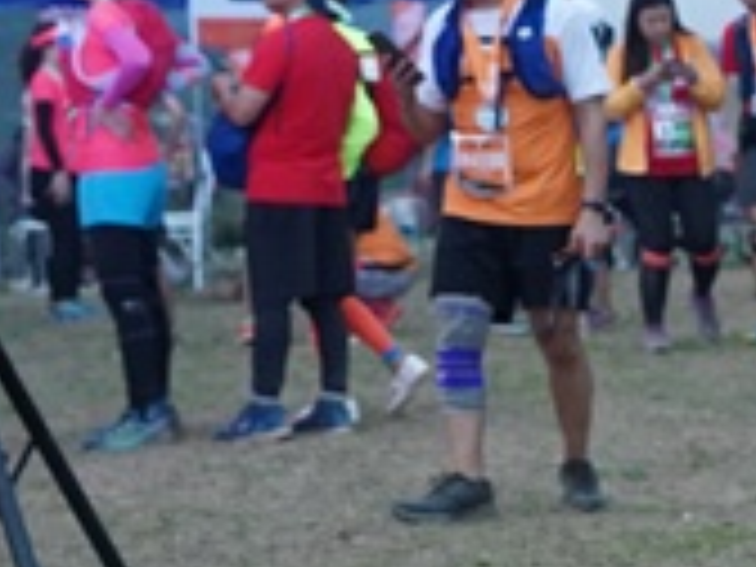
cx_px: 1190
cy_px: 518
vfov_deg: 8.1
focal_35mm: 183
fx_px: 3997
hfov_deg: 10.4
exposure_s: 1/800
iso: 3200
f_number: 3.2
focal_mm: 35
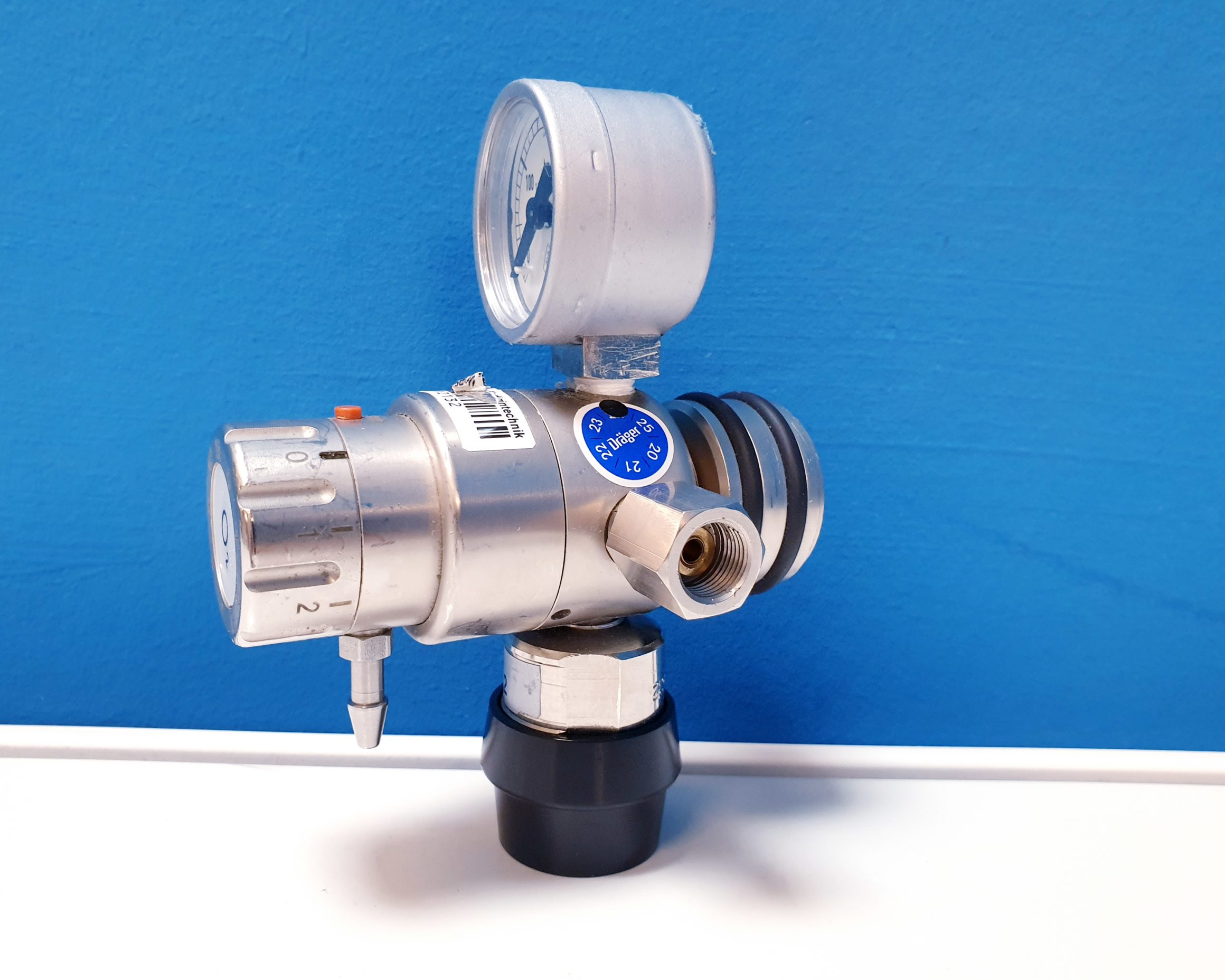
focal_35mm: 28
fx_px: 1015
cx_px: 599
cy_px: 497
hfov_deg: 62.2
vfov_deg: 51.5
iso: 320
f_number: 2.4
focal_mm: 4.3
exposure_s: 1/50
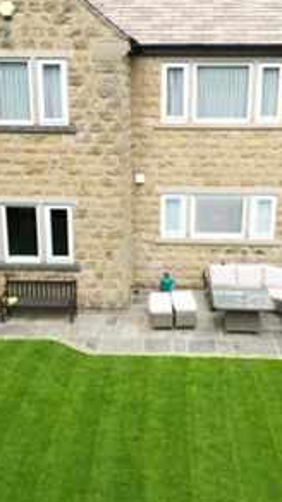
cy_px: 242
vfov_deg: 47.4
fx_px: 572
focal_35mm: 43
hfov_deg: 27.7
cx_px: 158
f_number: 1.7
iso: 100
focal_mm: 6.72
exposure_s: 1/500
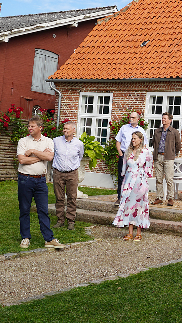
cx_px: 285
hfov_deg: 17.4
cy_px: 129
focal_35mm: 61
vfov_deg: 34.2
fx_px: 523
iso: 100
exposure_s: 1/125
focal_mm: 28
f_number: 9
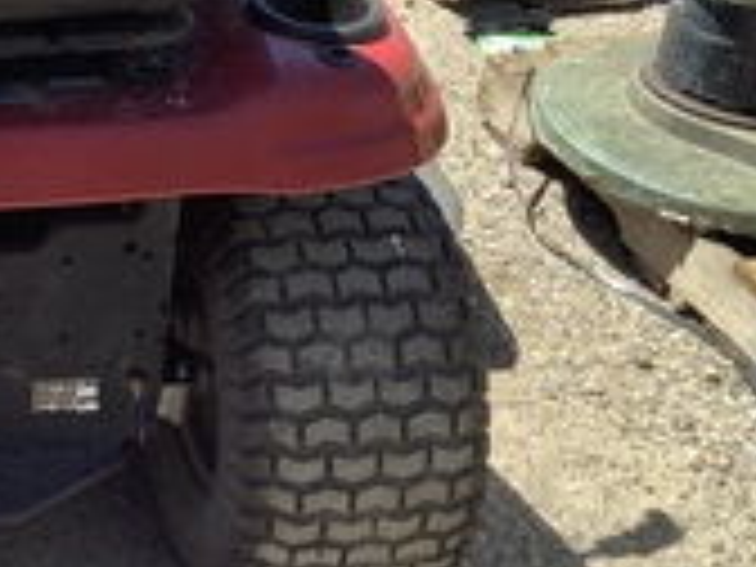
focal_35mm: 74
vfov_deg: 19.5
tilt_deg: -30.5
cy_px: 58
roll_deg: -3.2
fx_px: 1616
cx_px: -58
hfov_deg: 24.7
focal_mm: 3.3
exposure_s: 1/806
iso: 25
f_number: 2.4
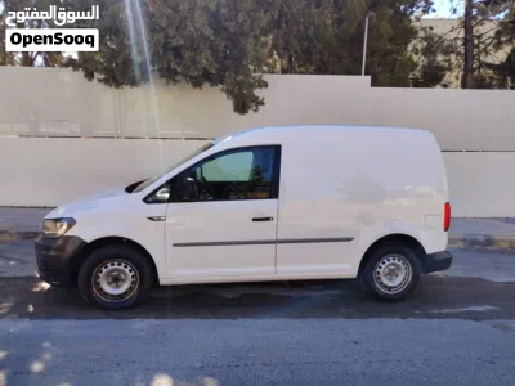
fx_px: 357
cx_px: 258
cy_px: 193
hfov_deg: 71.6
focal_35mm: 24
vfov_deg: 56.8
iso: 100
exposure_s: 1/231
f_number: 1.75
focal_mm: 5.25
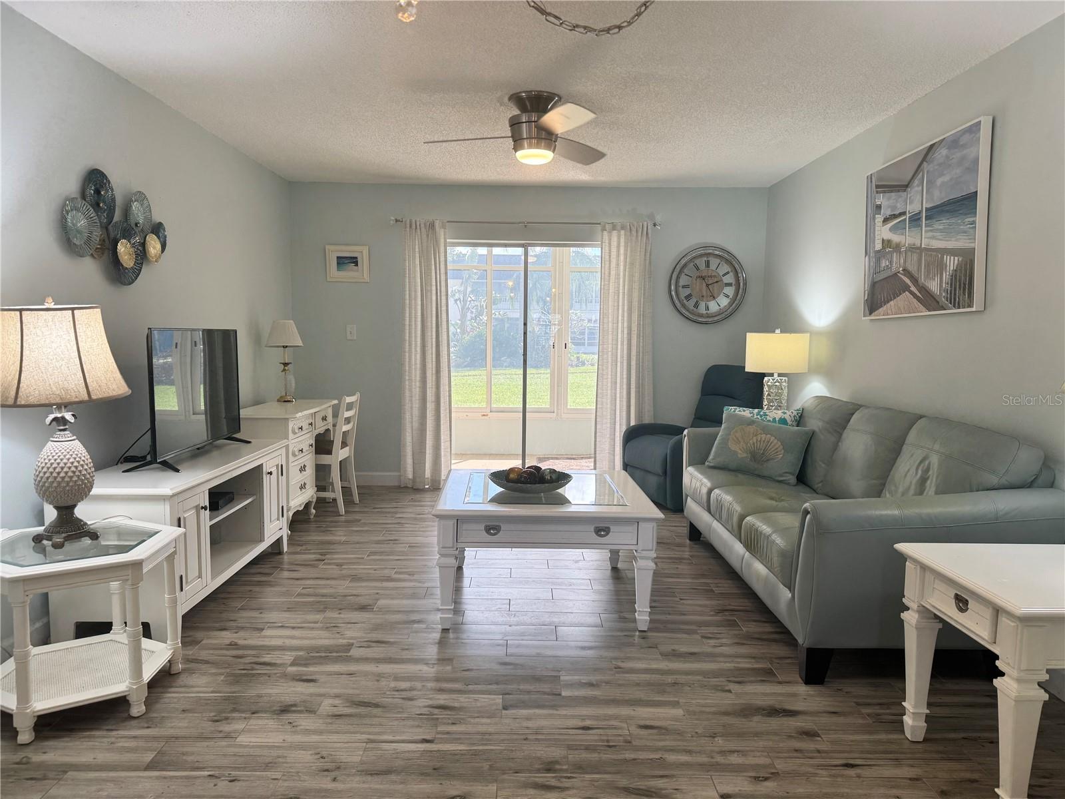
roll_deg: -0.5
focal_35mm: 24
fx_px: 738
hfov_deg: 71.6
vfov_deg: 56.8
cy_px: 400
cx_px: 532
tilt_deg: -5.4
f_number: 1.78
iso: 80
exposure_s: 1/120
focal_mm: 6.76
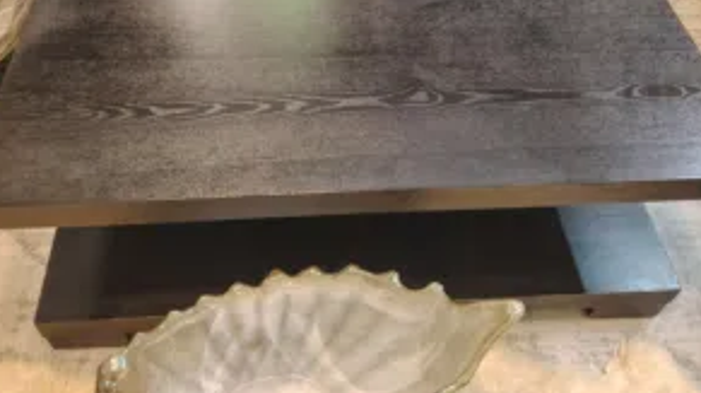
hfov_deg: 55.3
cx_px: 344
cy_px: 101
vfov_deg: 32.2
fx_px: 668
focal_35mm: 36
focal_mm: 5.25
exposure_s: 1/33.3
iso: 1541
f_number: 1.75
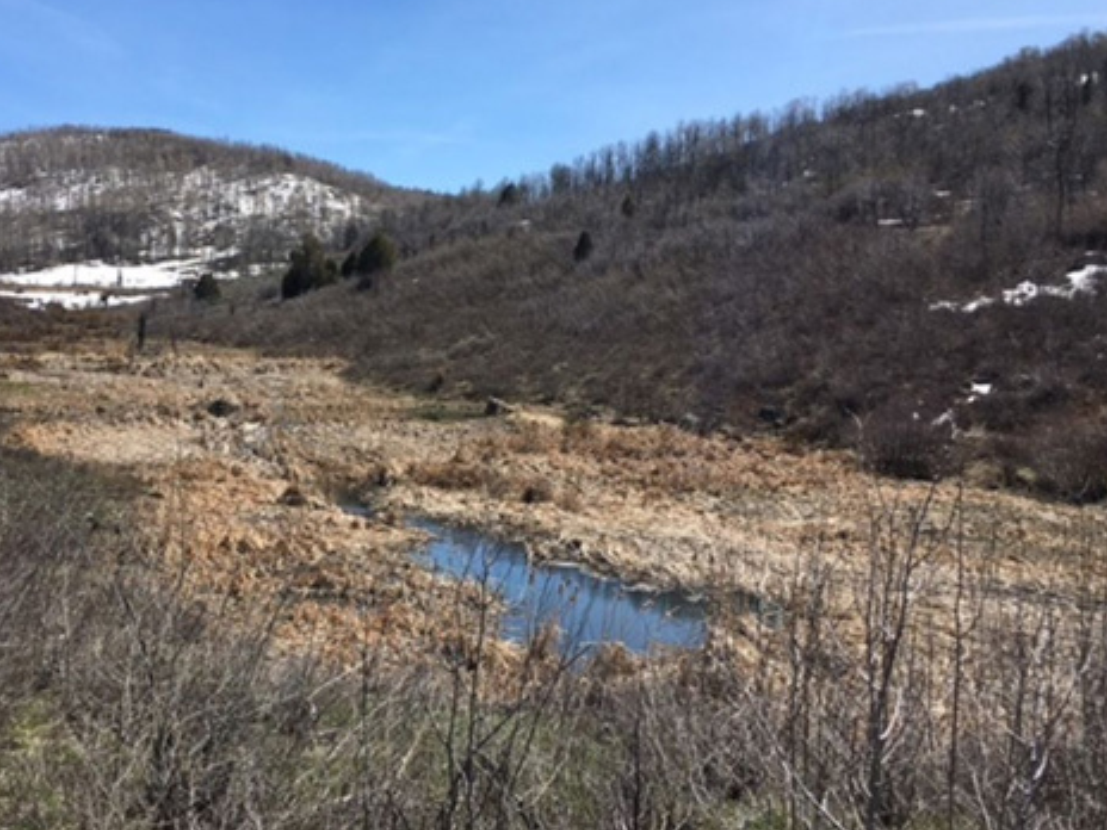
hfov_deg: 46.3
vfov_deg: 35.9
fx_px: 1279
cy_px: 444
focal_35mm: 40
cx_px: 406
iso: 25
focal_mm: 4.15
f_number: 2.2
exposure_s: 1/1789
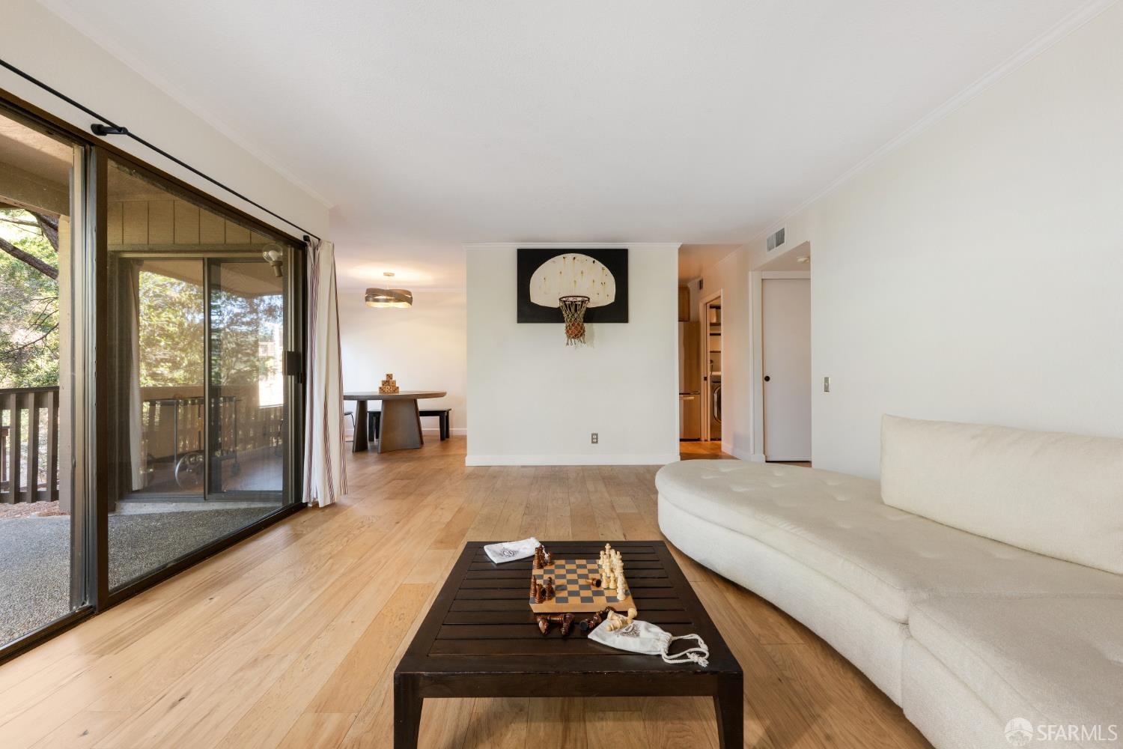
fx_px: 437
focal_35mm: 14
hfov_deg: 104.3
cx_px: 562
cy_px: 374
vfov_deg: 81.2
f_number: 11
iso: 400
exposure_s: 1/3
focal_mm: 14
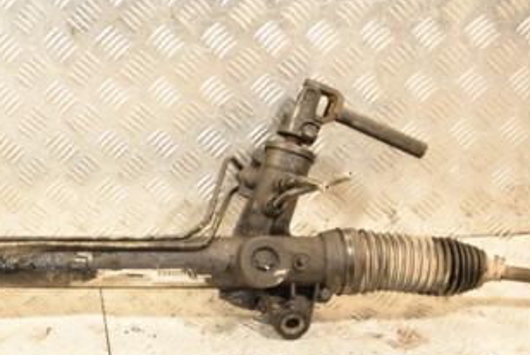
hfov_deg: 26.6
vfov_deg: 18.7
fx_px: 1075
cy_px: 200
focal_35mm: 73
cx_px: 40
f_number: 5
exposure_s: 1/100
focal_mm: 25
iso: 800
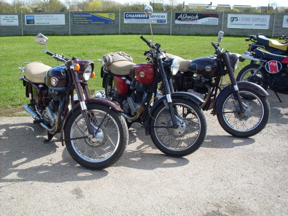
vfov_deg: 37.7
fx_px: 316
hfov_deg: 49.0
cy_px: 108
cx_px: 144
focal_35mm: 38
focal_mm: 6.3
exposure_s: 1/125
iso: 80
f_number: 8.4
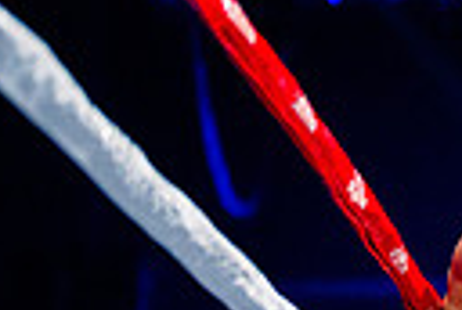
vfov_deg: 6.1
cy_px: 333
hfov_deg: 8.8
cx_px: 790
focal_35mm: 226
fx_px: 2907
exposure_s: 1/1600
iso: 6400
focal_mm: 50
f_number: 1.4
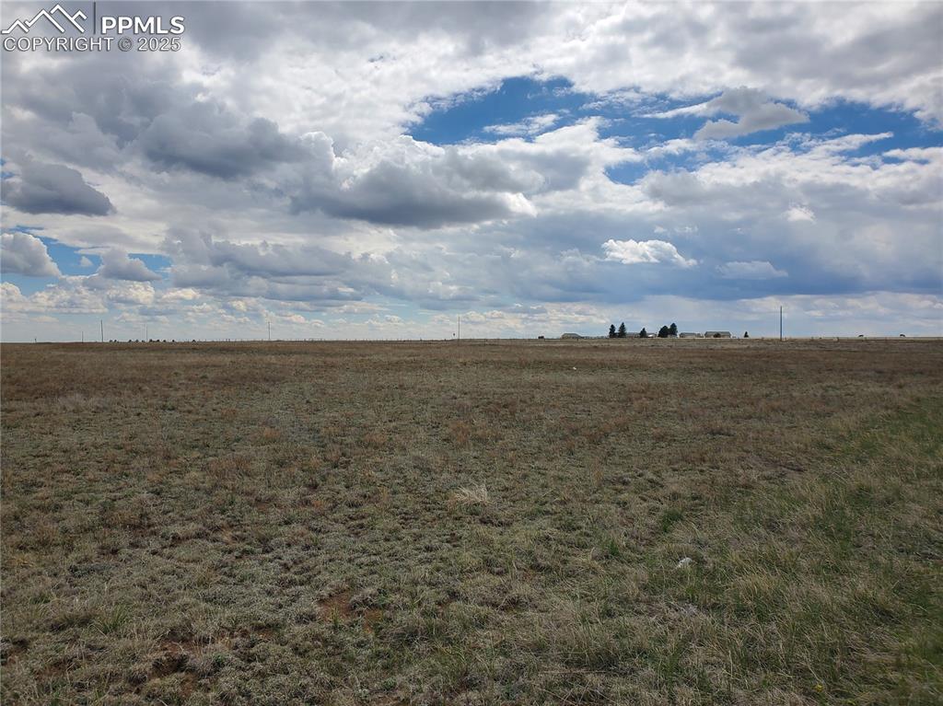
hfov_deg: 67.3
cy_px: 353
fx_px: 708
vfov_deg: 53.0
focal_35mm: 26
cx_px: 472
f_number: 2.4
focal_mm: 4.3
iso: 50
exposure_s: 1/3697
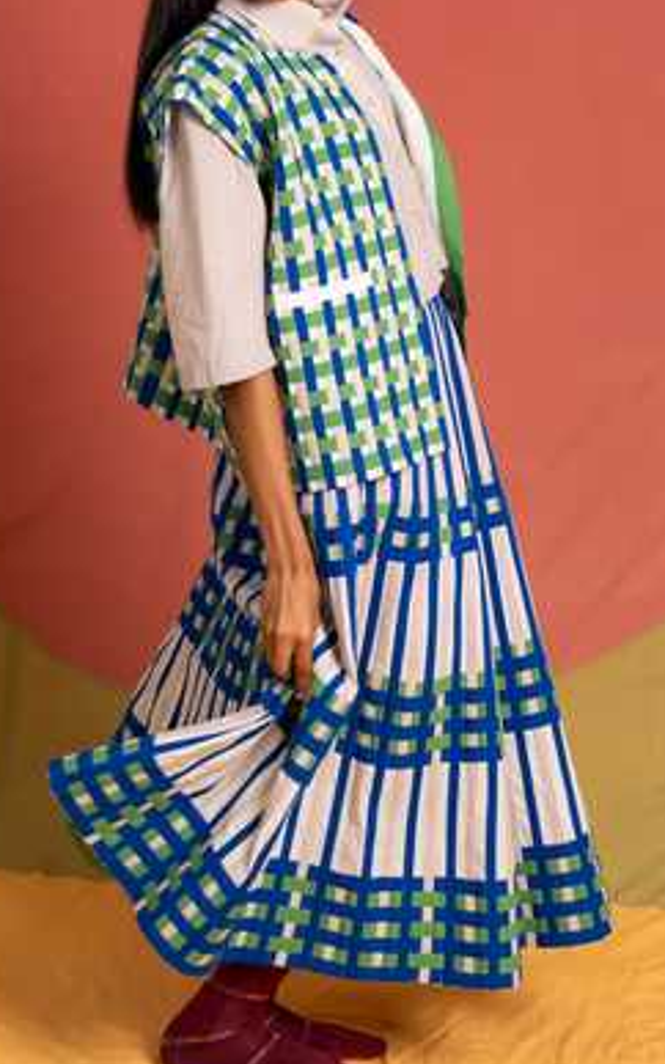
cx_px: 267
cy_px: 444
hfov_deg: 22.3
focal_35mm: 58
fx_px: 1681
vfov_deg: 35.0
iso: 1000
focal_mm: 42
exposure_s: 1/200
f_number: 2.8
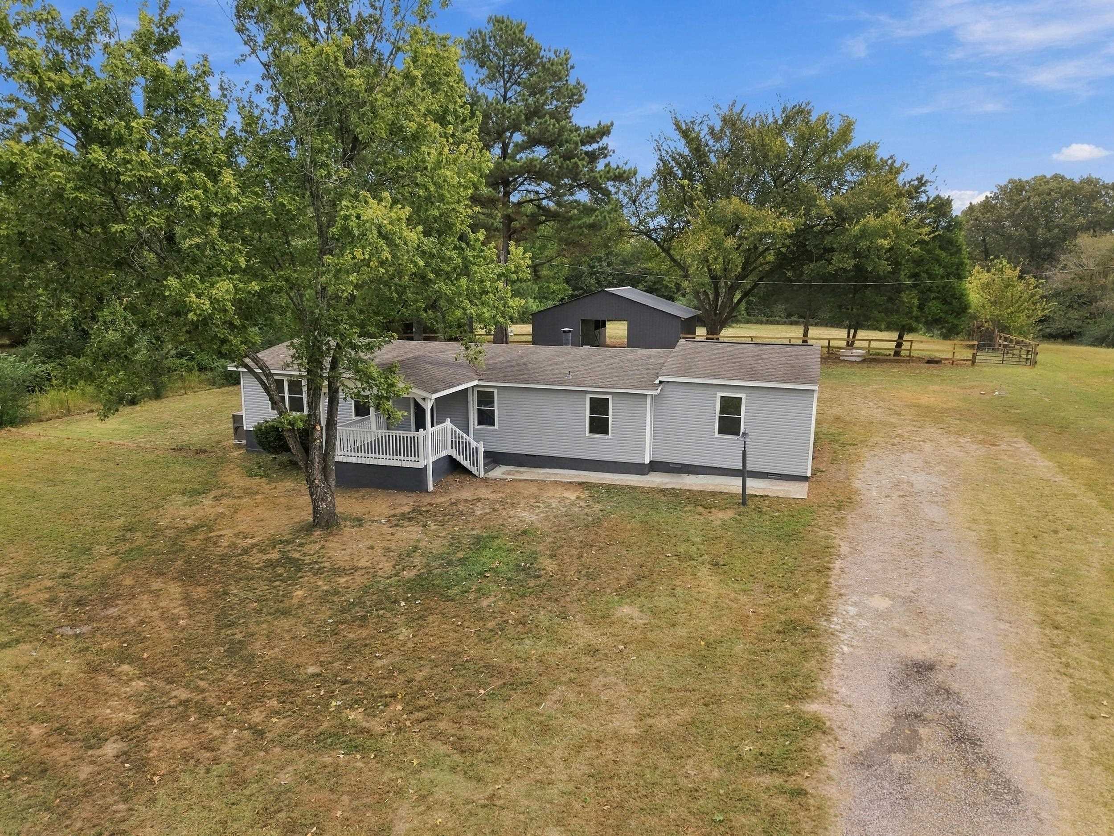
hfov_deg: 71.6
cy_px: 418
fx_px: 772
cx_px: 557
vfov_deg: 56.8
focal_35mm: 24
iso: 300
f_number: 1.8
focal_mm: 8.7
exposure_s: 1/60
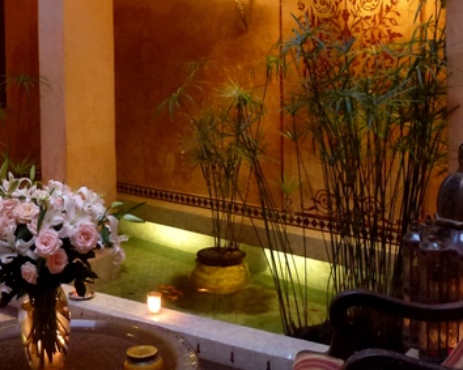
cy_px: 78
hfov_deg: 35.2
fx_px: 726
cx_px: 177
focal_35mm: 53
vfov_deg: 28.1
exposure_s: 1/4
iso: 320
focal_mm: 4.3
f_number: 3.3
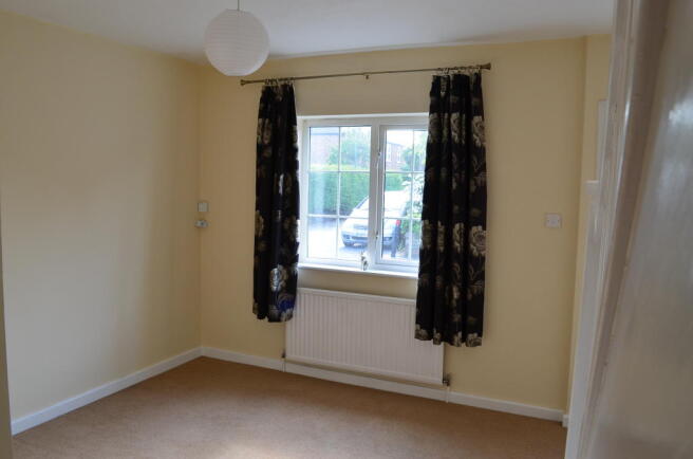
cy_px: 230
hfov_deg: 67.5
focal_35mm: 27
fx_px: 518
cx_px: 346
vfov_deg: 47.7
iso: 400
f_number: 9
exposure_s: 1/30
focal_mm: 18
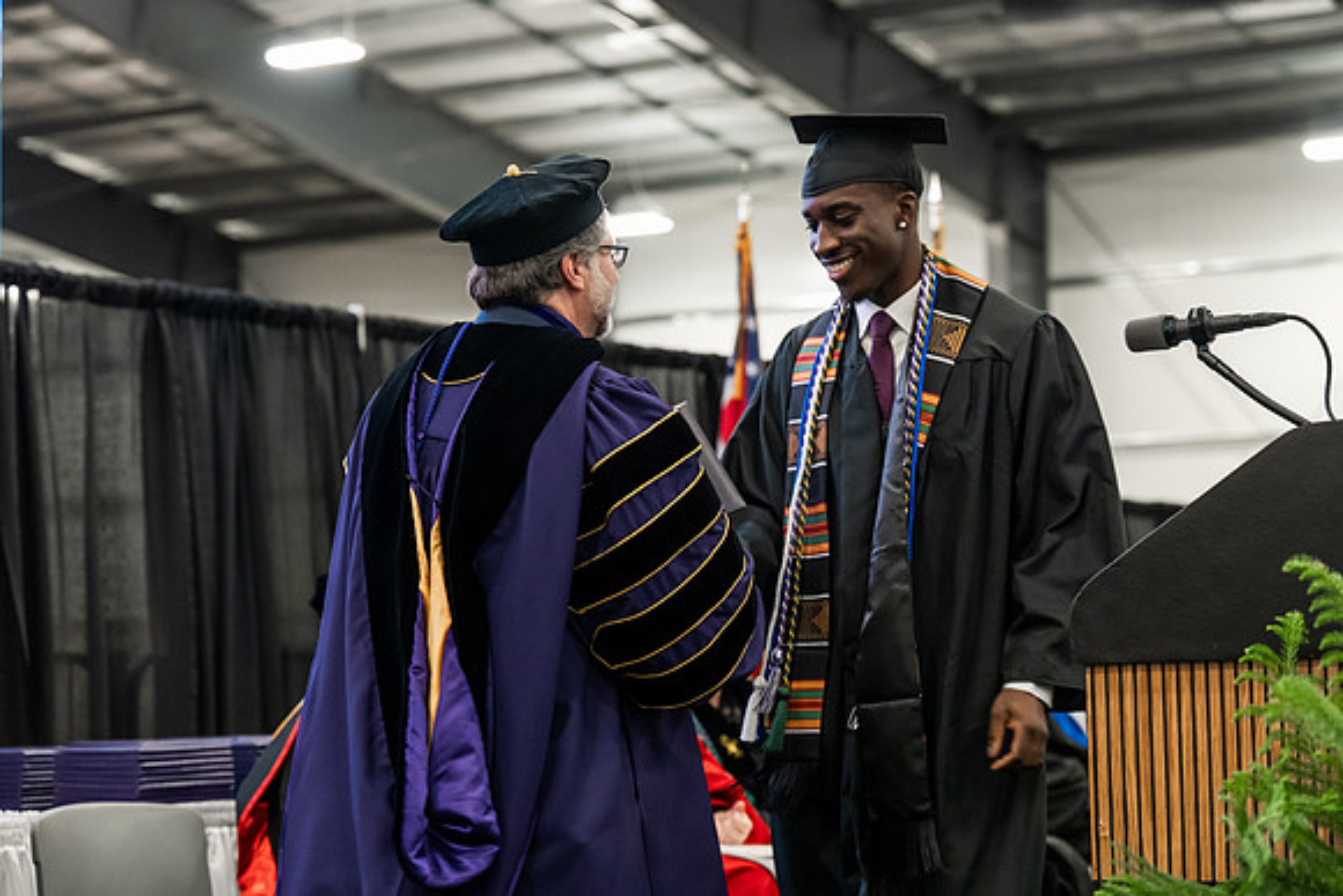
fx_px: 3097
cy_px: 448
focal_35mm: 83
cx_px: 672
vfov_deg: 16.5
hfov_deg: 24.5
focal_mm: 83
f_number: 4
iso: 4000
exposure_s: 1/200
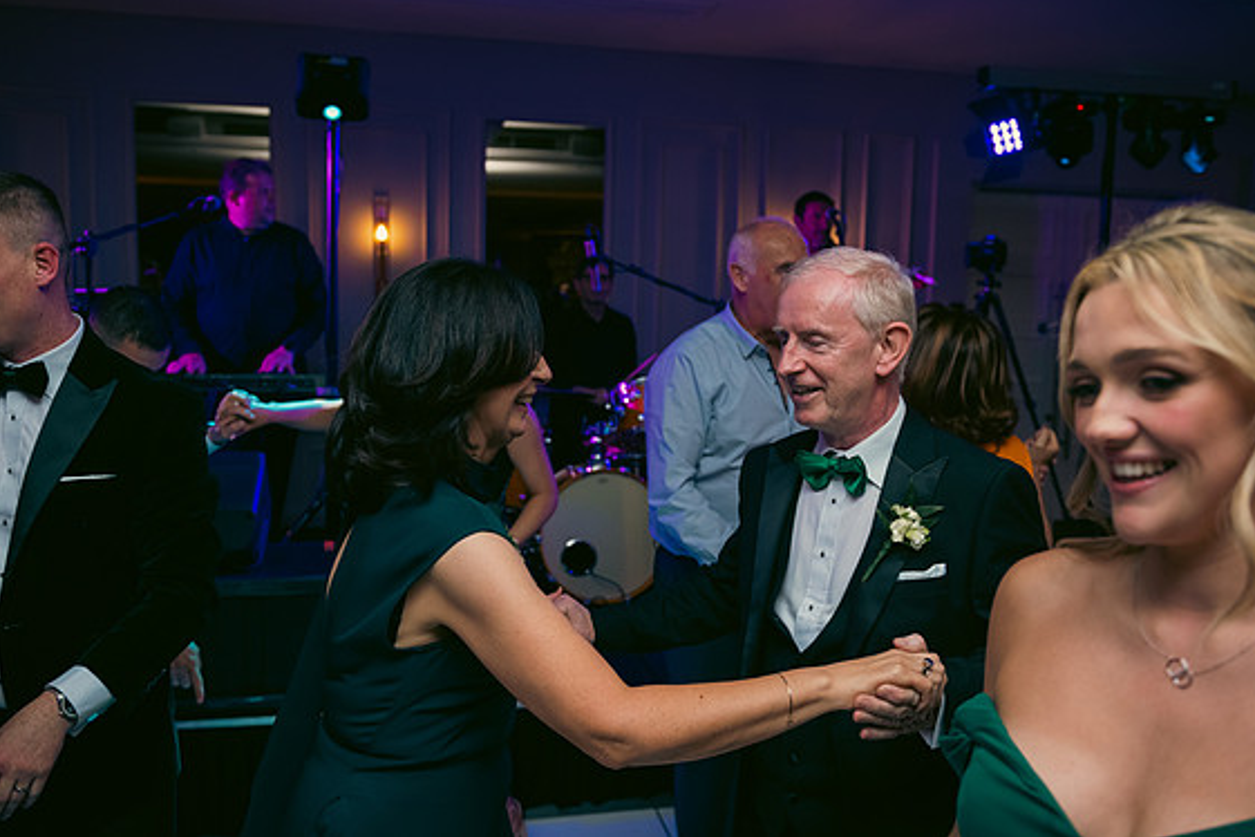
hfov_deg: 61.9
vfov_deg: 43.6
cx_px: 631
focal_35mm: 30
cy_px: 406
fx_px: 1046
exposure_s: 1/160
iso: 800
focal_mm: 29
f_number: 3.5
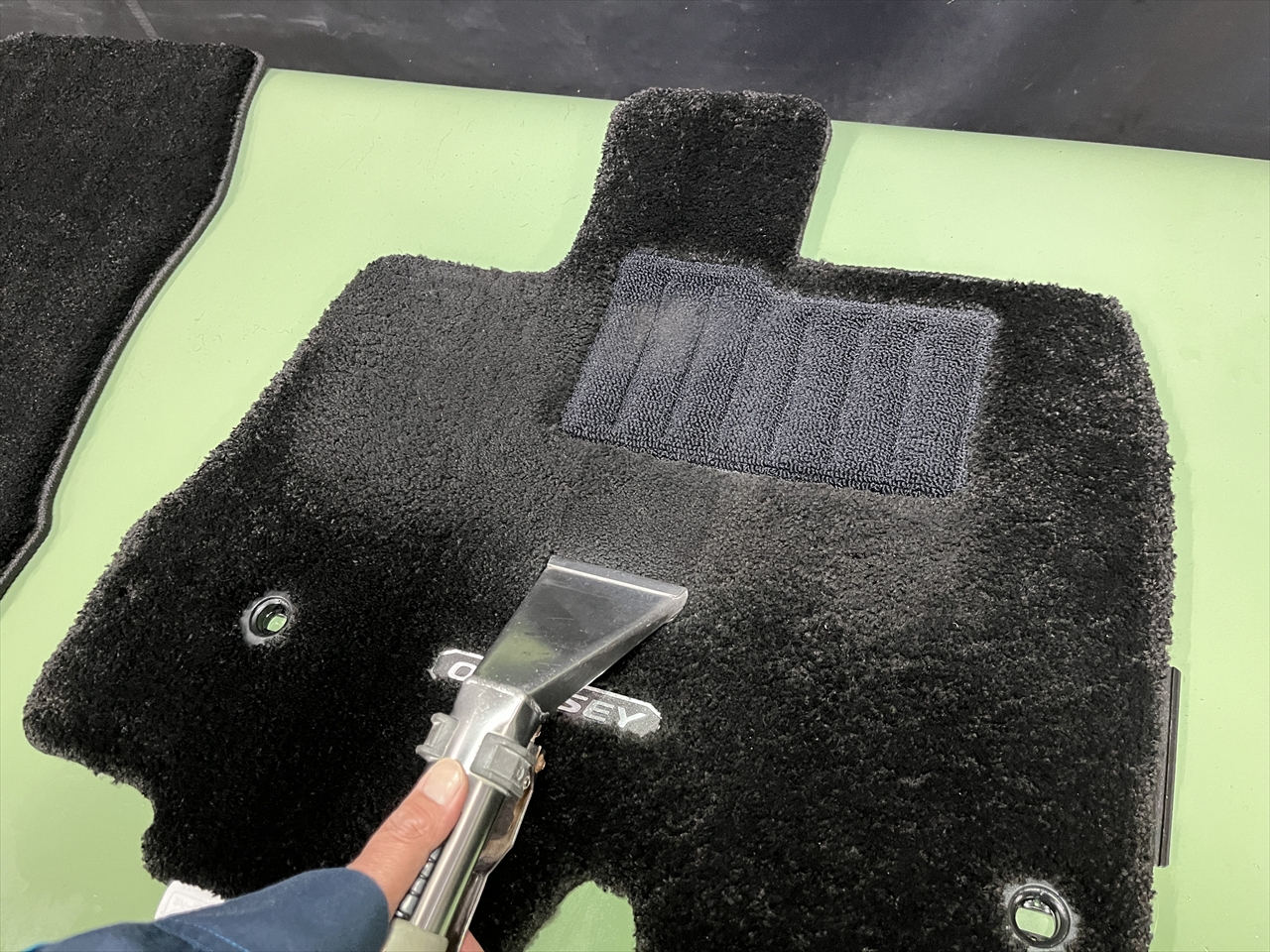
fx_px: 954
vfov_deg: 53.1
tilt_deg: -58.1
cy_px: 476
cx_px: 635
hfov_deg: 67.3
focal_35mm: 26
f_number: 1.6
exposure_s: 1/40
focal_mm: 5.1
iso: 500
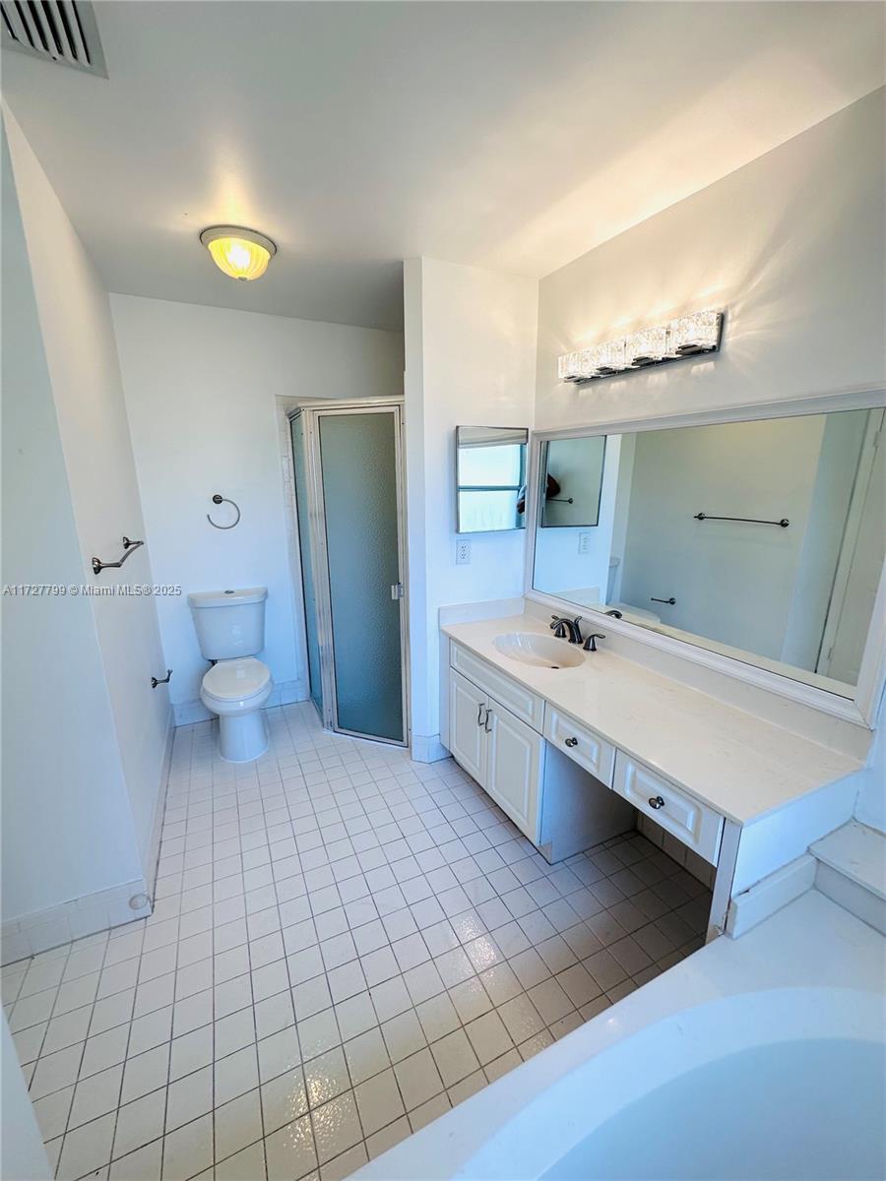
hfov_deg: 85.7
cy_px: 590
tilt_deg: -12.9
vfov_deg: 102.1
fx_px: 478
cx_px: 443
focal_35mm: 14
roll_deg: -0.3
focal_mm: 2.22
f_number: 2.2
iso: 50
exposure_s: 1/120
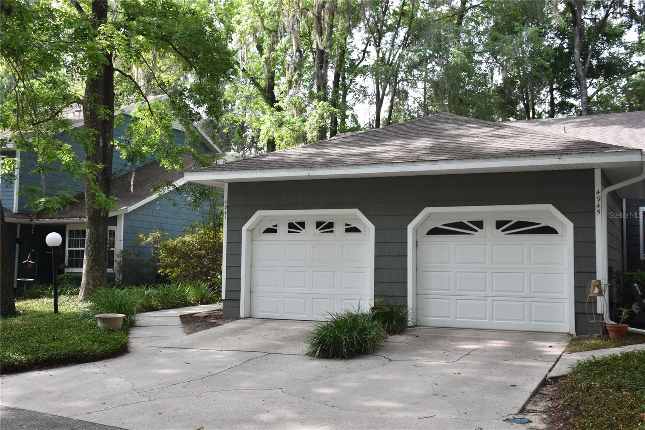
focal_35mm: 40
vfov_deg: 33.0
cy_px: 215
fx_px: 725
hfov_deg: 47.9
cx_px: 322
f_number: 7.1
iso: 800
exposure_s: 1/200
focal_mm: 27
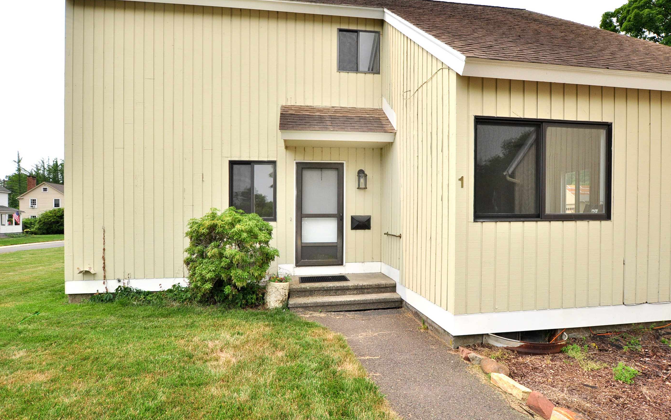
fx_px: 347
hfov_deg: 88.0
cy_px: 214
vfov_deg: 62.2
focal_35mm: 19
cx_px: 346
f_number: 9
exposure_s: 1/400
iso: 400
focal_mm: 12
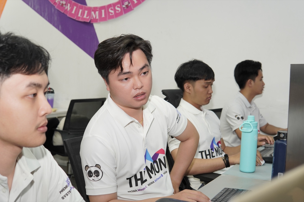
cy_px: 101
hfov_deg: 43.6
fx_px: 380
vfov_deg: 29.9
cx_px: 152
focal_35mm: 45
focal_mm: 30
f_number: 4
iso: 500
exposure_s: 1/125
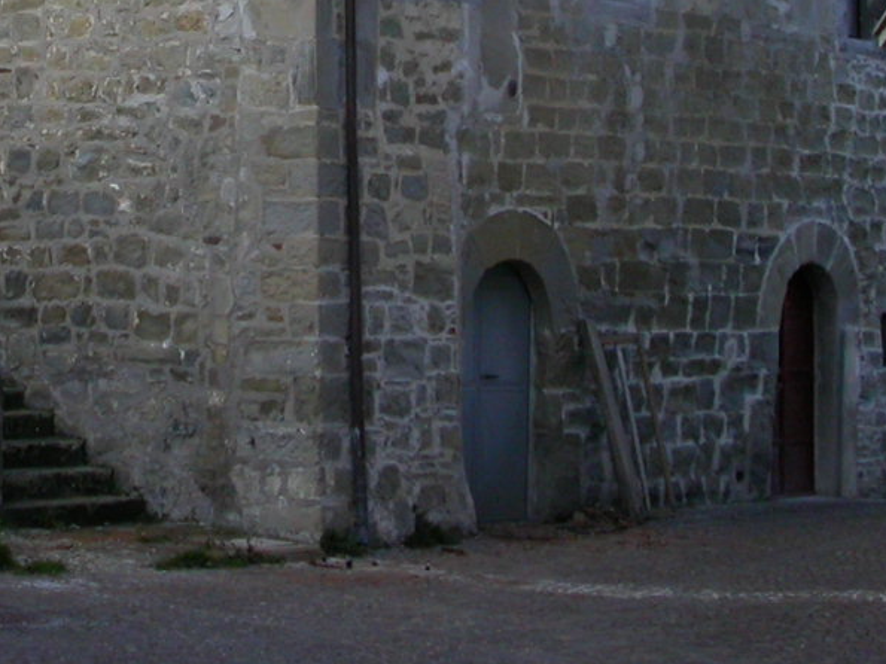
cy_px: -144
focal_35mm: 113
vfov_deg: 12.8
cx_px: 94
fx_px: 2892
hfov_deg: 17.2
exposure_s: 1/198
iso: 100
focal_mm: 8.7
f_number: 5.5
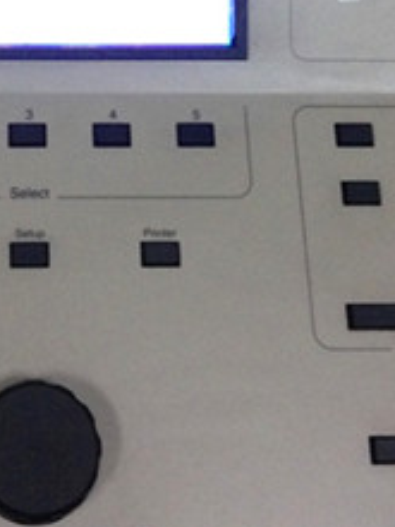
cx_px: 36
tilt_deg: -51.9
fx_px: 1521
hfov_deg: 14.6
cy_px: -96
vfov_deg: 18.6
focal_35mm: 100
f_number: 2.4
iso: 250
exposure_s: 1/20
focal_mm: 4.12
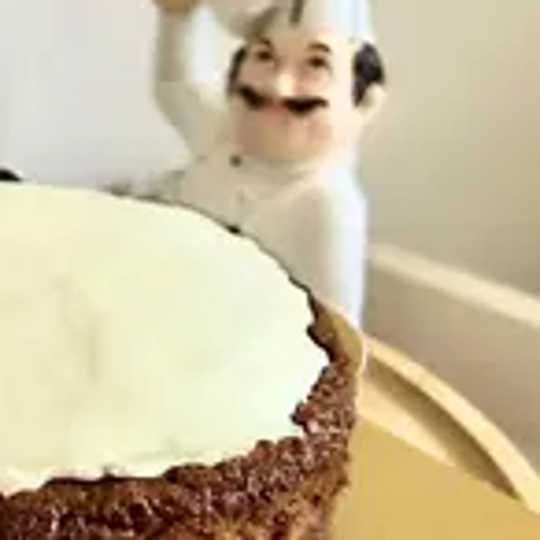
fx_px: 1112
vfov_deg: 26.8
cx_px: -67
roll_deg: -1.0
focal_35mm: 63
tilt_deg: -33.2
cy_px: 429
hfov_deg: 25.2
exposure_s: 1/65
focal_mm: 5.7
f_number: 1.5
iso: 125
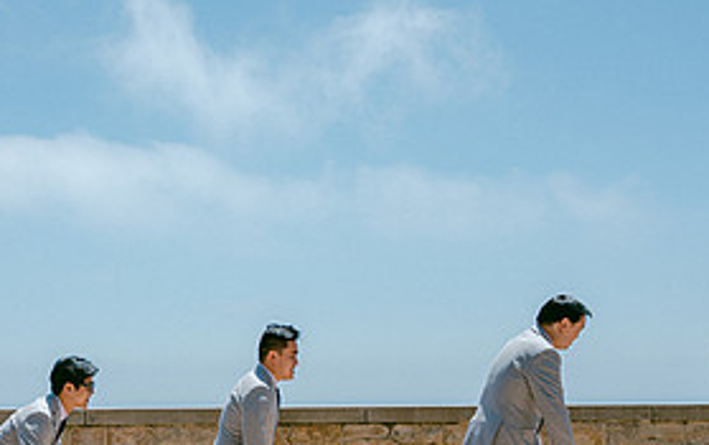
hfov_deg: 33.0
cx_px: 137
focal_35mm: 60
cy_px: 346
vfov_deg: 21.5
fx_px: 1161
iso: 100
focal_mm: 28
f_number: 4
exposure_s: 1/2000
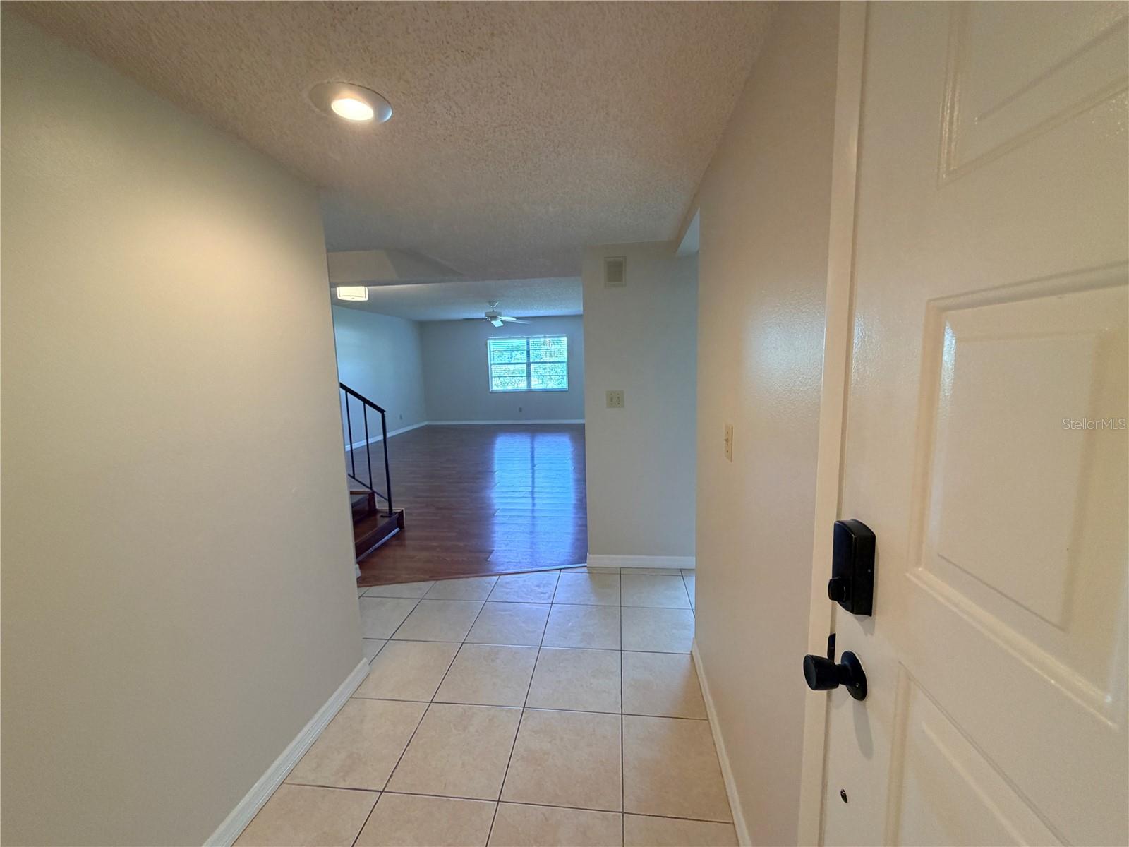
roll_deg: +1.4
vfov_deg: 85.7
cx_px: 564
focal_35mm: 14
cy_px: 424
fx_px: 457
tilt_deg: -7.7
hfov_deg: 102.1
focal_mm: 2.22
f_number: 2.2
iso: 200
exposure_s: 1/60
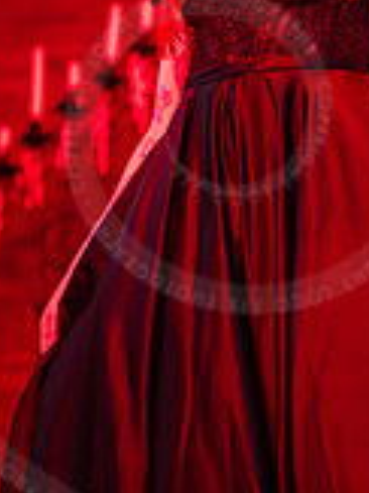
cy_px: 184
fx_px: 1893
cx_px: 260
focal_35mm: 133
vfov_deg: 14.8
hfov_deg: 11.1
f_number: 1.2
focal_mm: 50
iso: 500
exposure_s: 1/200
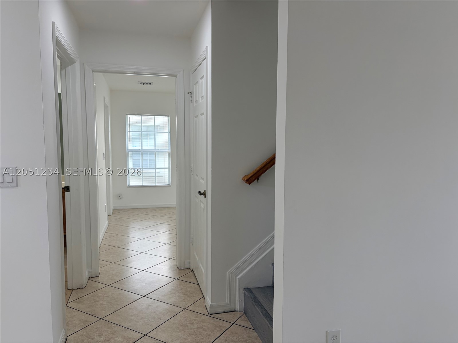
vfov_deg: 53.1
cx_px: 229
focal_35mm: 26
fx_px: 344
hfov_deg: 67.3
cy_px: 172
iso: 80
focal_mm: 5.96
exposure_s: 1/209
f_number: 1.6
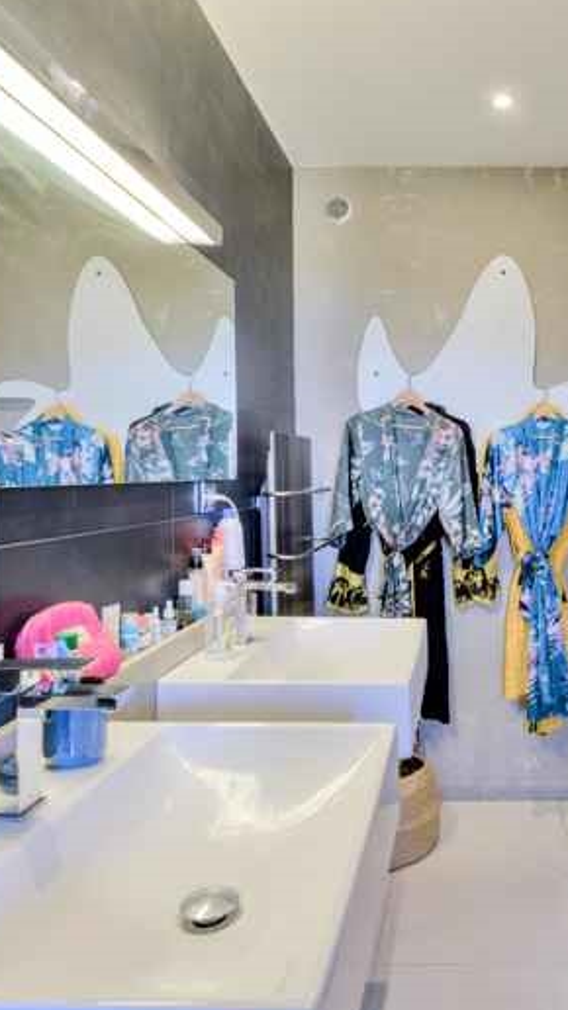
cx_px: 474
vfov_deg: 71.9
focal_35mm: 26
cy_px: 496
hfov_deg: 41.9
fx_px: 697
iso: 800
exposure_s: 1/80
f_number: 8
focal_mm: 16
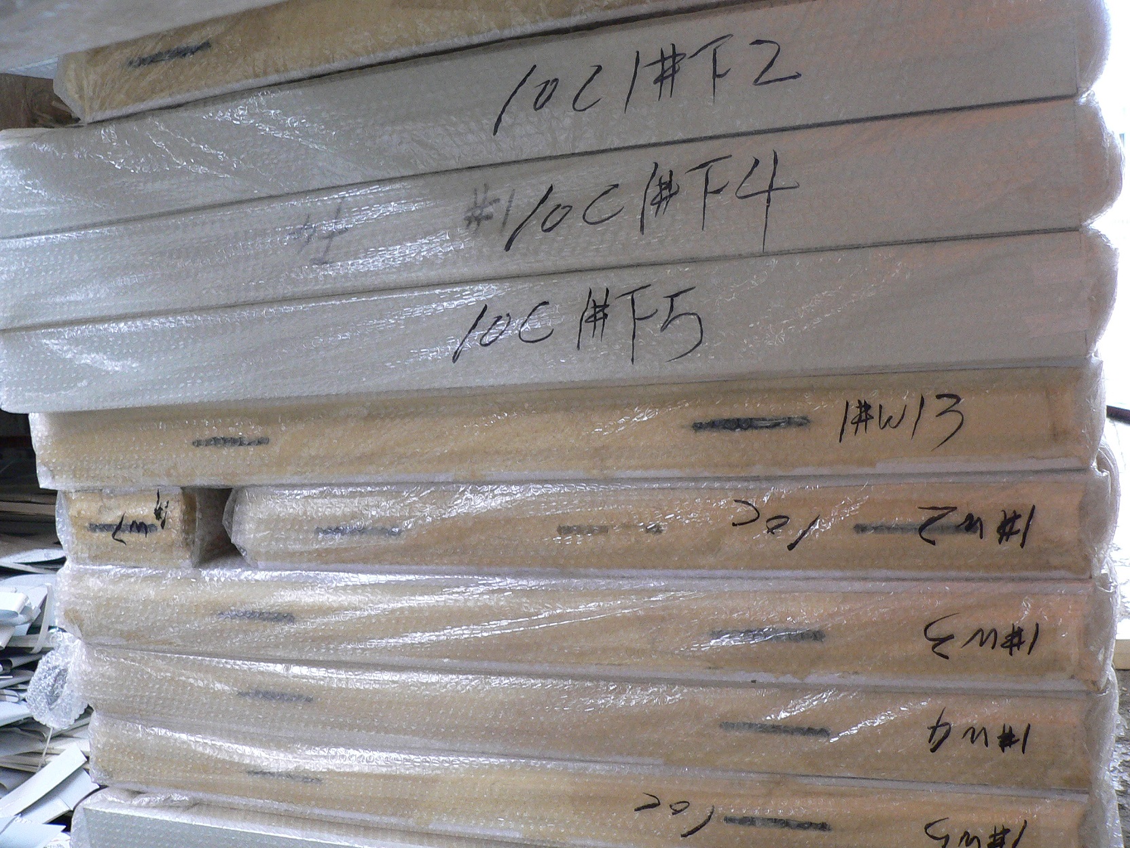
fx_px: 1175
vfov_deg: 39.7
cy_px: 424
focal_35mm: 36
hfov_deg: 51.4
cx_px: 565
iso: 200
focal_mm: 6
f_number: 2.8
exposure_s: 1/25
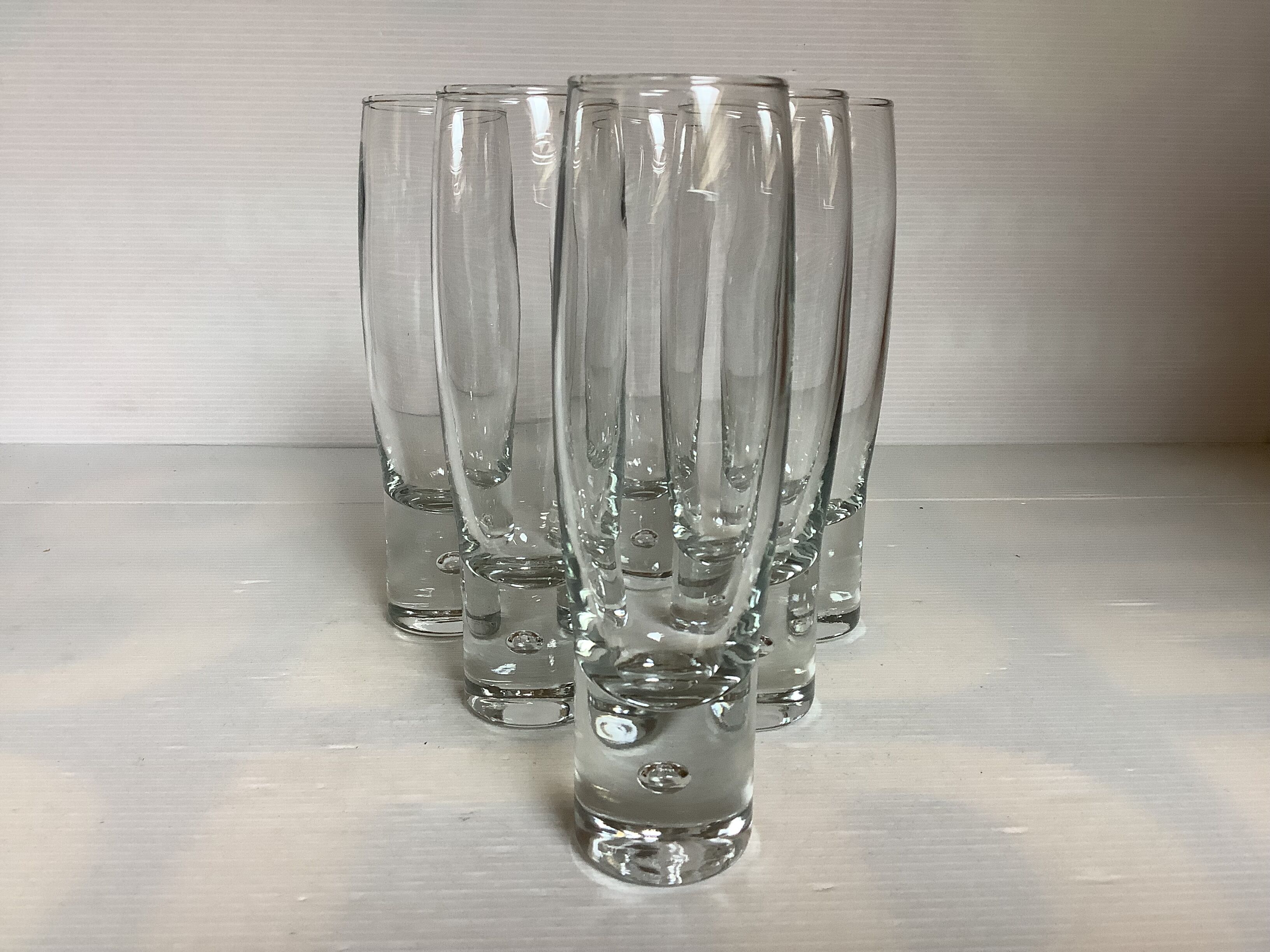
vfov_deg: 45.4
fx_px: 1137
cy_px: 476
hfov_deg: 58.4
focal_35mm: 31
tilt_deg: -15.2
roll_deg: -0.1
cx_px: 635
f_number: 2.4
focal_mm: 3.3
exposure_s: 1/120
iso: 80
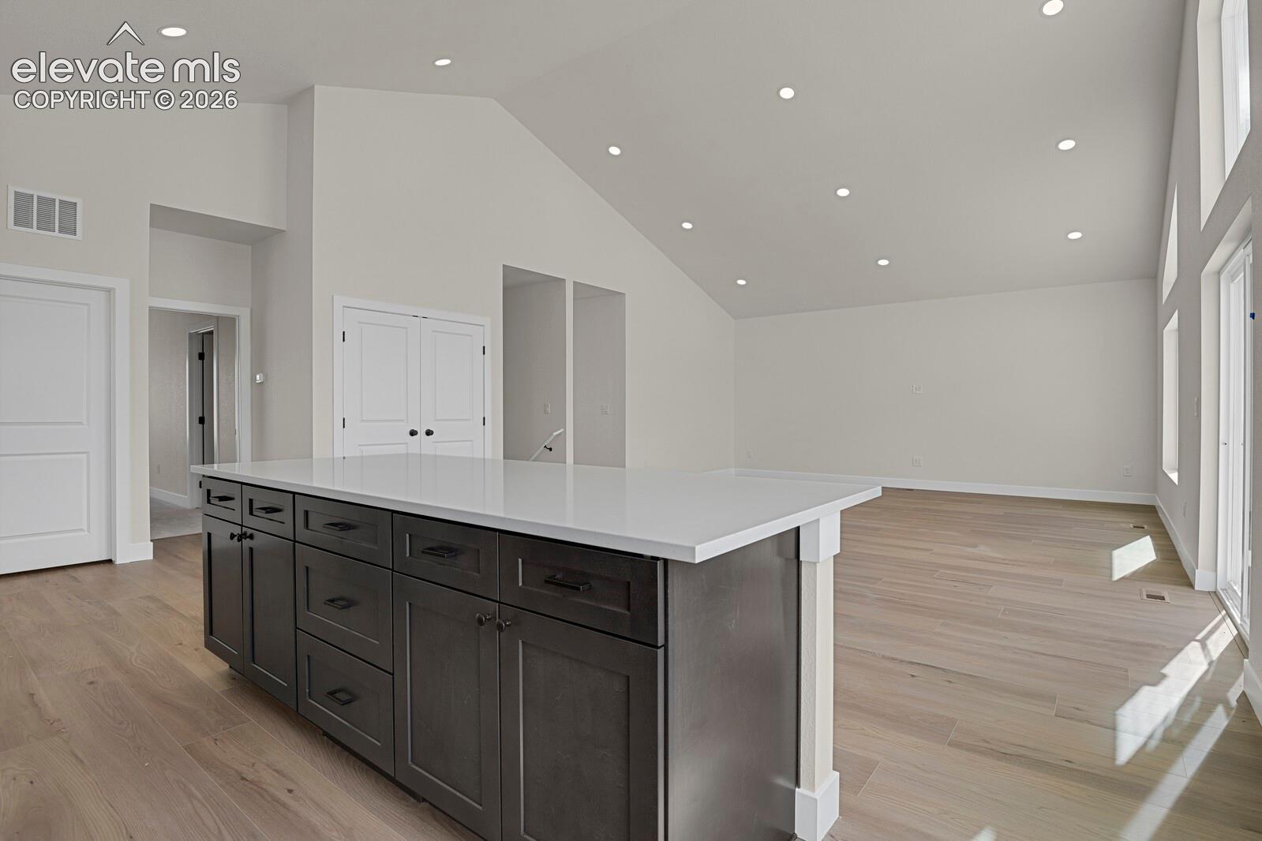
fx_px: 596
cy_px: 420
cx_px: 631
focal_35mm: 17
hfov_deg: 93.3
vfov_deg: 70.4
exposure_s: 1/20
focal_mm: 17
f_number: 8
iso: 720
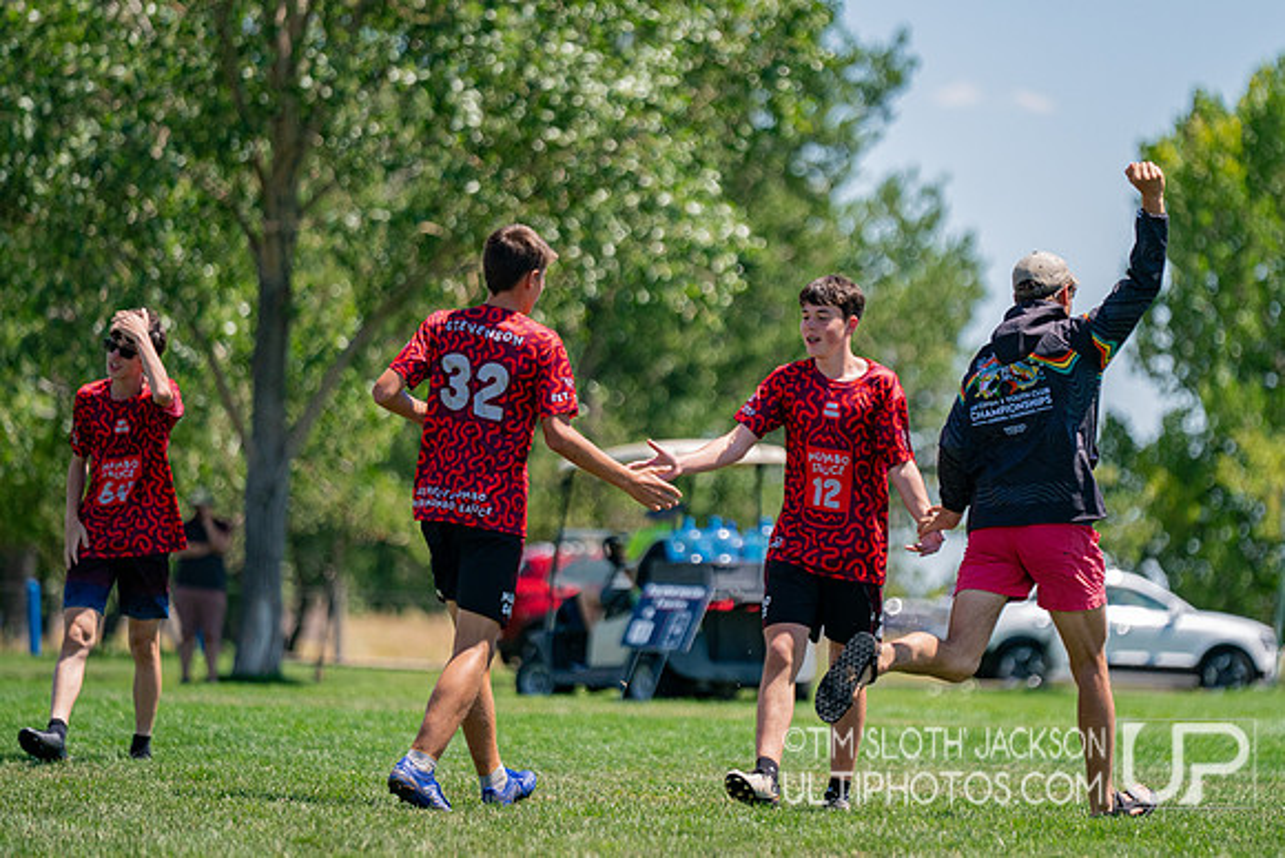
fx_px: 9158
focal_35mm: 257
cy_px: 355
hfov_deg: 8.0
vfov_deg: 5.4
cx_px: 818
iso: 640
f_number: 2.8
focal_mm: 200
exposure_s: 1/8000
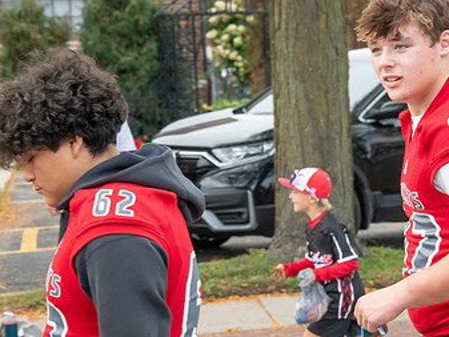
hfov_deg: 9.6
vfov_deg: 7.2
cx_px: 264
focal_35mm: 207
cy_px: 207
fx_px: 2686
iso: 3200
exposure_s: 1/160
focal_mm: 125
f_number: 11
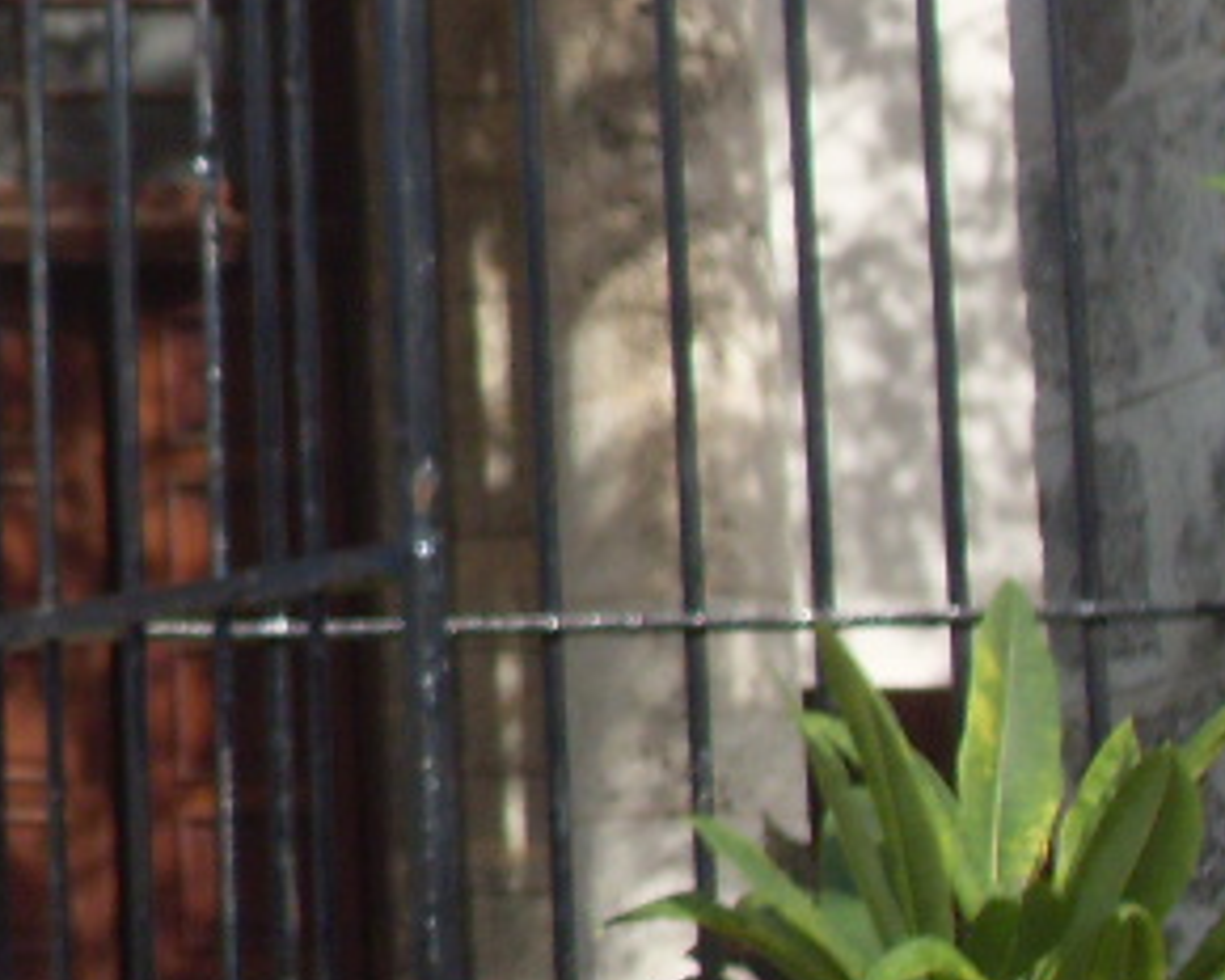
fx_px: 6490
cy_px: -76
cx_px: -469
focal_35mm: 179
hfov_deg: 10.5
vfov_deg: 8.6
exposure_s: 1/180
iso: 80
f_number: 8.4
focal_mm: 8.4
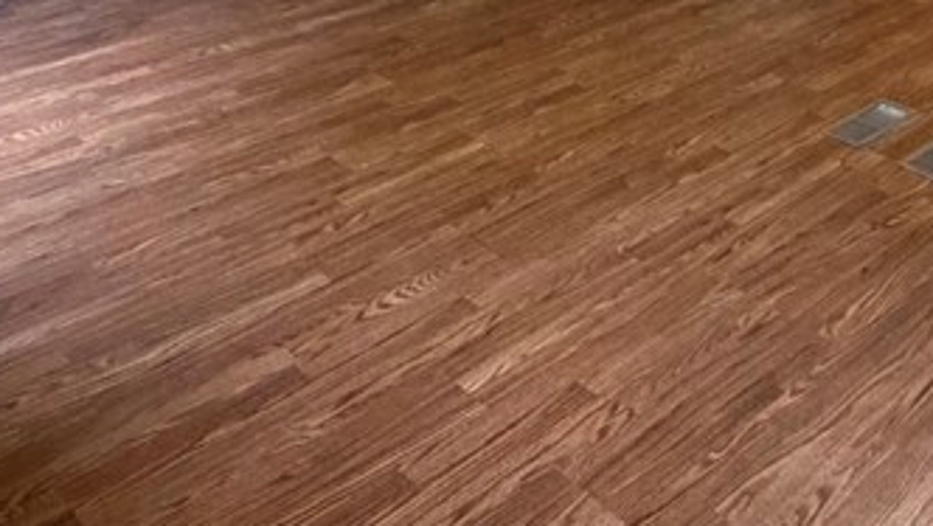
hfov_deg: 42.6
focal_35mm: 47
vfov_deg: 22.2
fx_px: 1163
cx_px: 683
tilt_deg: -10.5
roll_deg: -2.3
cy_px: -203
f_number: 2.2
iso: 500
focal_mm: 2.22
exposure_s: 1/60
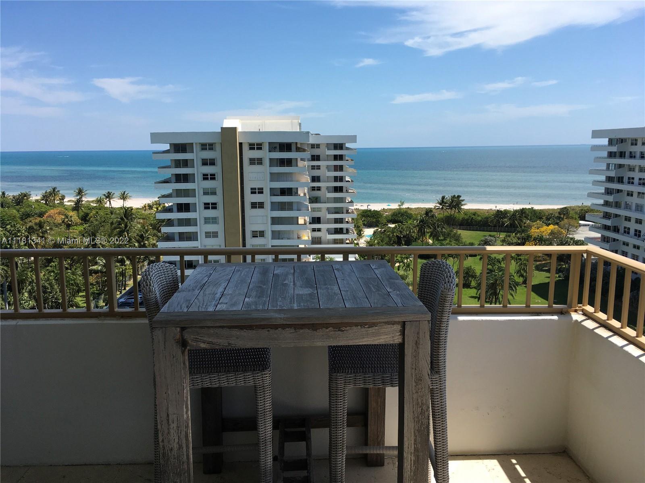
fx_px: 540
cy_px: 242
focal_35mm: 29
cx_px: 322
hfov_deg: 61.7
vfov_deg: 48.2
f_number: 2.2
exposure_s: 1/1603
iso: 25
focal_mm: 4.15
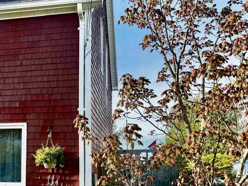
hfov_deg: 34.5
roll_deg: -0.3
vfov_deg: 27.8
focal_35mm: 52
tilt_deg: +4.6
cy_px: 127
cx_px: 20
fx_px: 372
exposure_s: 1/1456
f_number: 1.78
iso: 80
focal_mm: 6.76
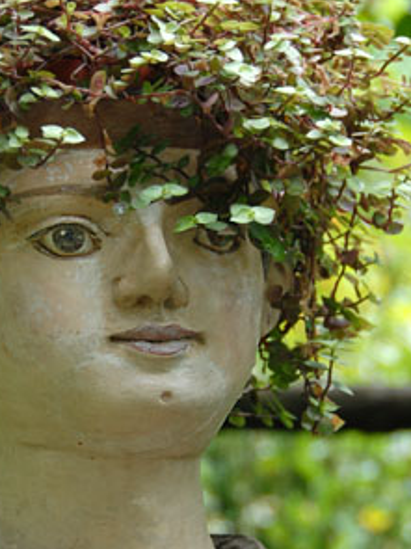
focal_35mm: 188
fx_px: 2978
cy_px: 398
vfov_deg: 10.5
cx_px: 135
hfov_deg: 7.9
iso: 160
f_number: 4.8
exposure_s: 1/60
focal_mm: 62
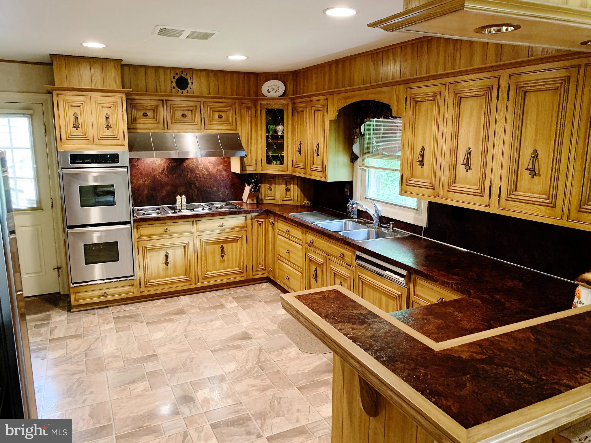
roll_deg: +0.5
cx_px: 296
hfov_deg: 67.3
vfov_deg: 53.1
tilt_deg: -11.0
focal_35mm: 26
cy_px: 222
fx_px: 444
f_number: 1.8
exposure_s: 1/40
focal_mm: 4.25
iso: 400
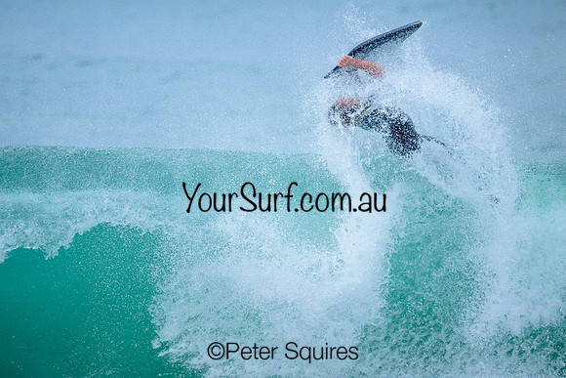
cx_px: 273
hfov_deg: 2.5
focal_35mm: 827
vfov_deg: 1.7
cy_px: 183
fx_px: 13010
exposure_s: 1/2000
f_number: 6.3
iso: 640
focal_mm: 800
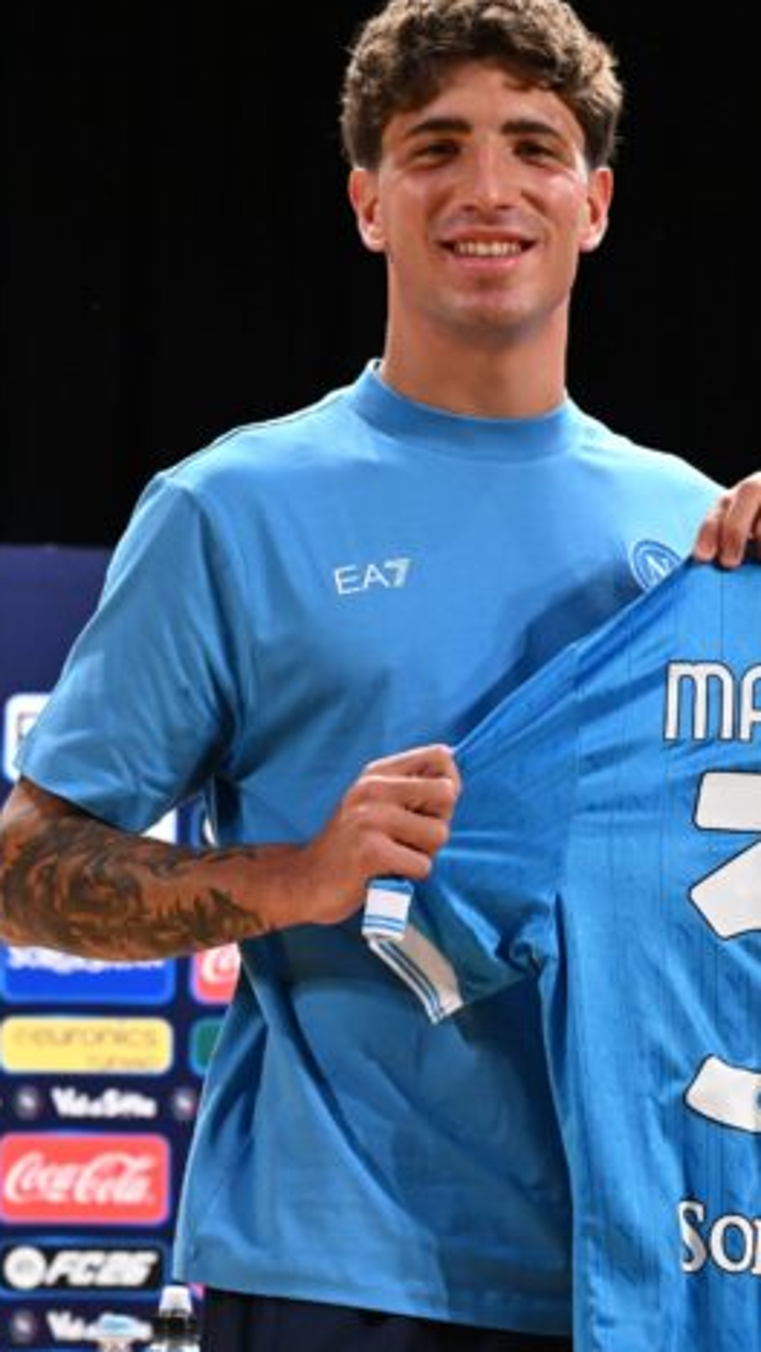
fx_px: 5842
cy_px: 789
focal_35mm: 163
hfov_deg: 7.4
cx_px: 613
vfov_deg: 13.2
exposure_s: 1/250
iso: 3200
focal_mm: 71
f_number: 4
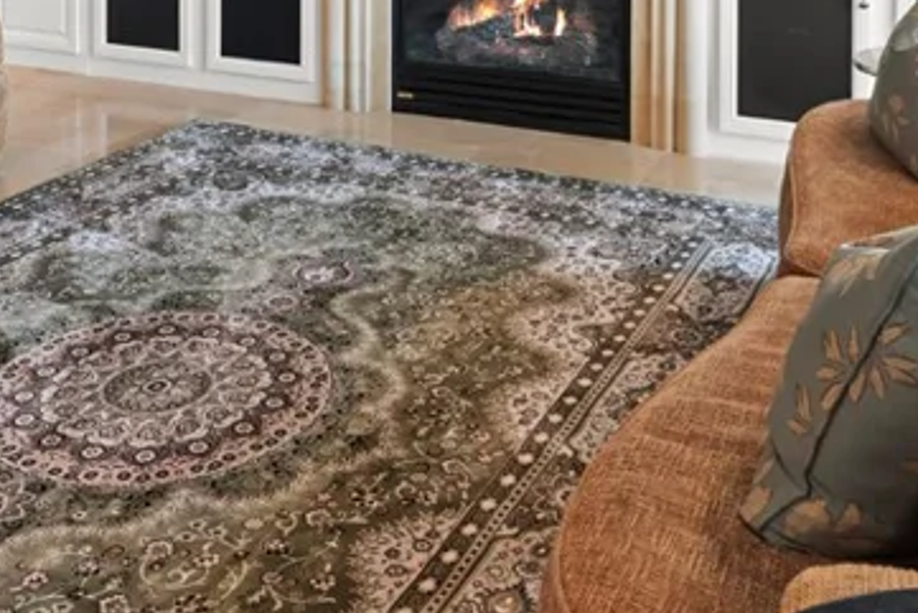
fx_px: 1301
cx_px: 468
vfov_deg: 22.9
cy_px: -235
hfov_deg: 38.9
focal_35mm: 51
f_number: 8
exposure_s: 1/10
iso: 400
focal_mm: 18
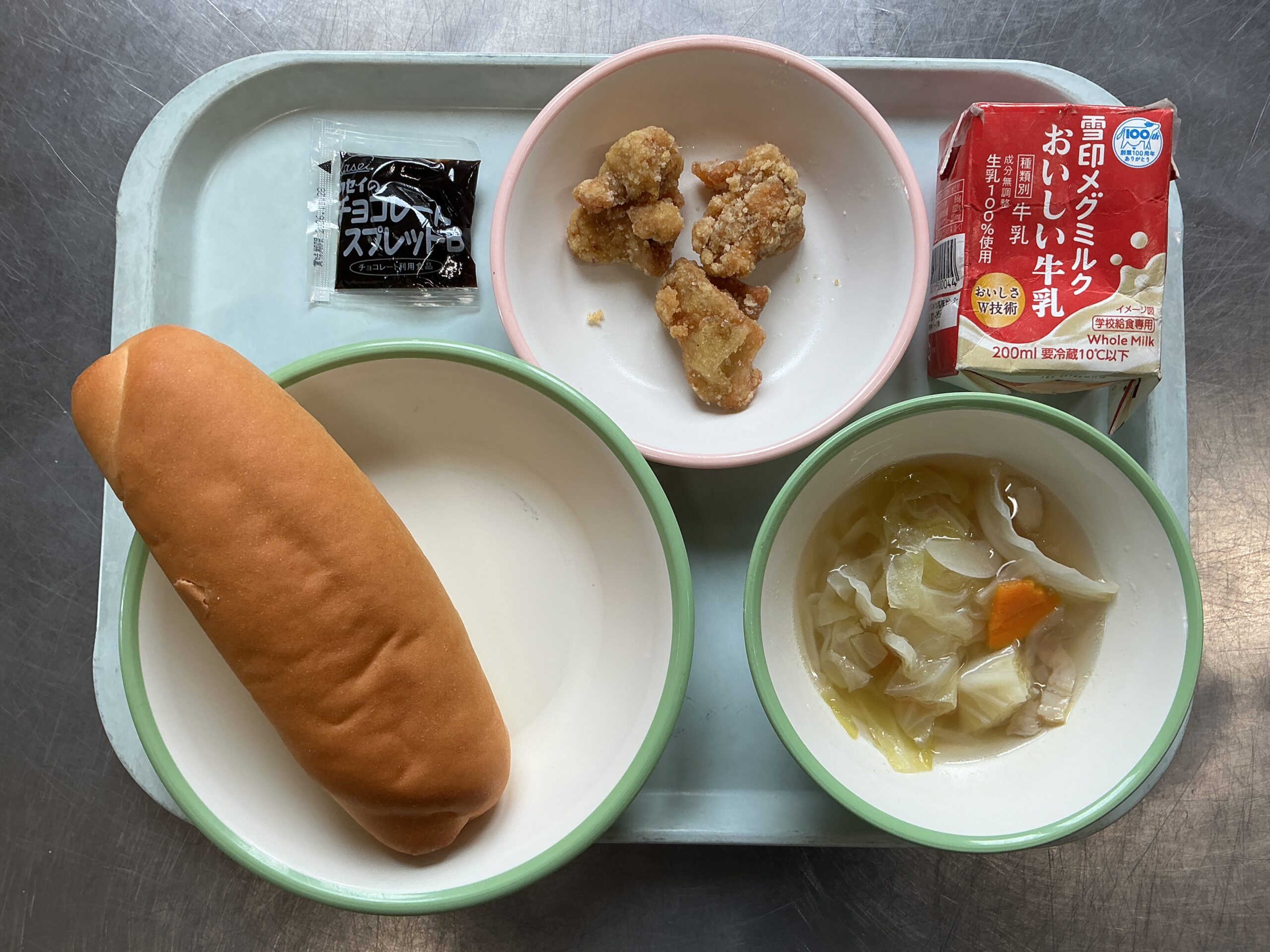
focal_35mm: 29
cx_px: 635
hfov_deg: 61.7
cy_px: 476
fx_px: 1064
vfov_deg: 48.2
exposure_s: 1/120
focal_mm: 3
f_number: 1.8
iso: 32
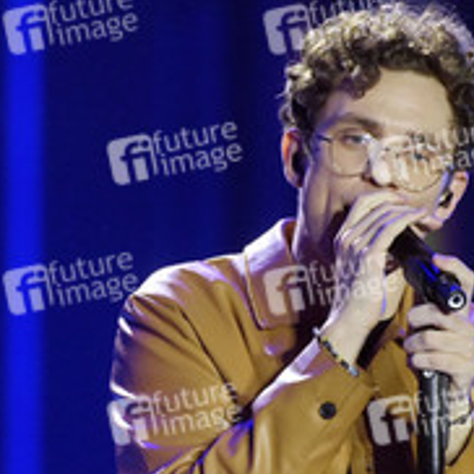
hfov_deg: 1.7
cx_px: 366
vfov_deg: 1.7
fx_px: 16298
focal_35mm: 1052
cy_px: 349
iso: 12800
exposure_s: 1/1000
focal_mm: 500
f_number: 5.6
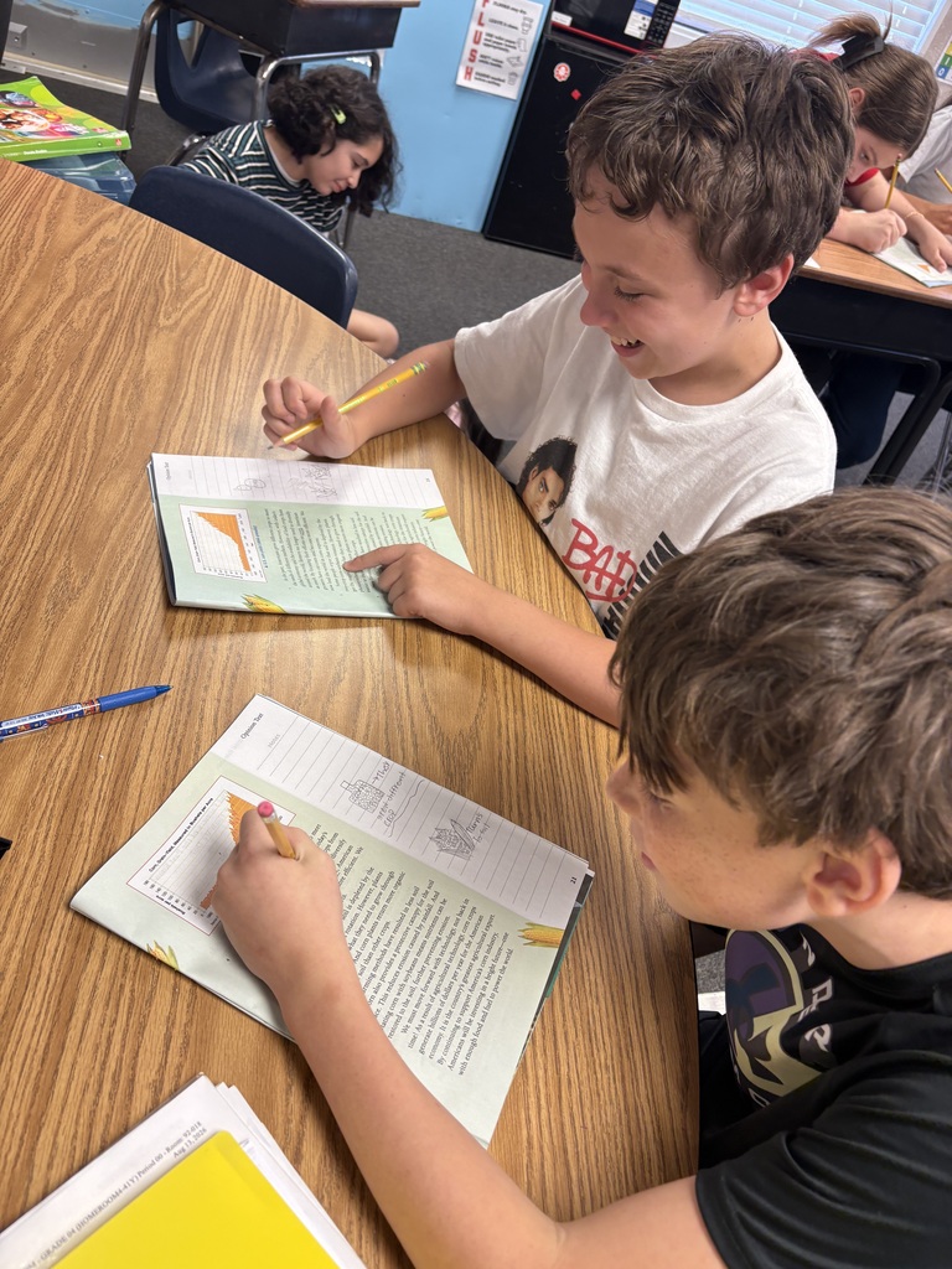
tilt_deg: -39.7
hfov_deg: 53.1
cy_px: 634
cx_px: 476
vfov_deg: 67.3
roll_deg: -22.1
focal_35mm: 26
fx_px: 953
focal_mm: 5.96
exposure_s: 1/61
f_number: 1.6
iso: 80
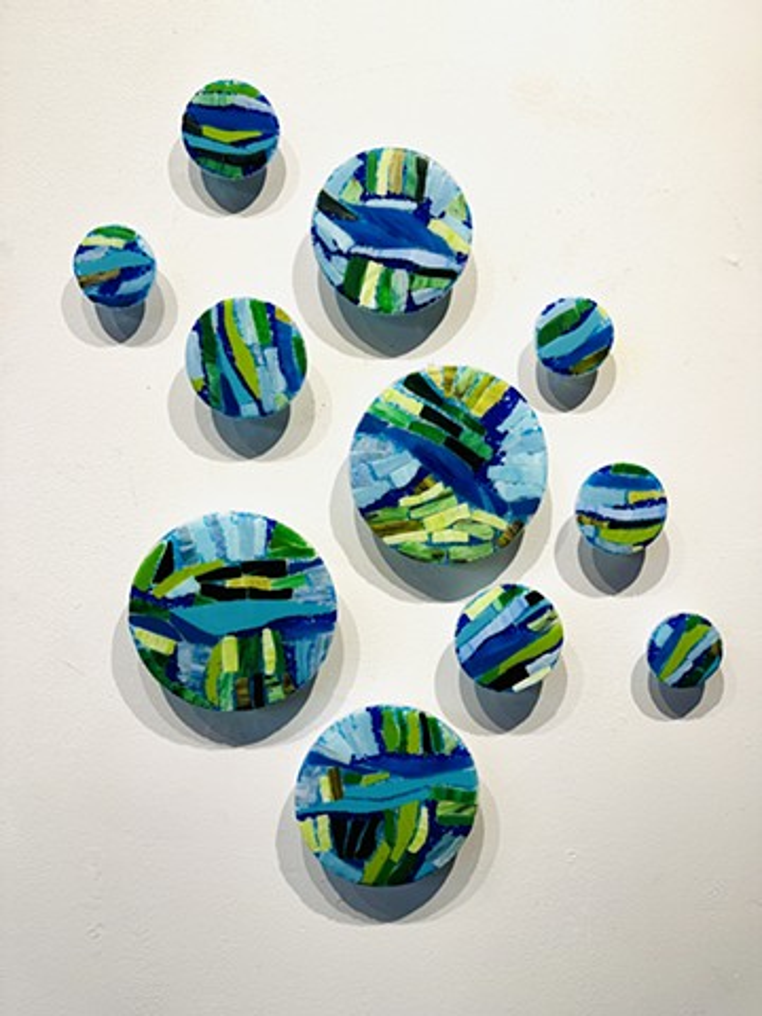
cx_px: 381
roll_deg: -0.5
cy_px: 508
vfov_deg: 71.6
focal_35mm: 24
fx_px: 704
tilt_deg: -1.9
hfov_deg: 56.8
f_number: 1.8
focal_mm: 6.8
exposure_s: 1/120
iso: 64
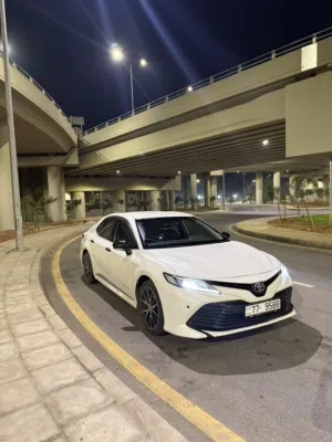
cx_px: 166
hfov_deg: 56.8
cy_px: 221
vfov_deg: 71.6
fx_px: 307
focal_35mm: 24
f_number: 1.78
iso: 800
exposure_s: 1/51
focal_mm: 6.76
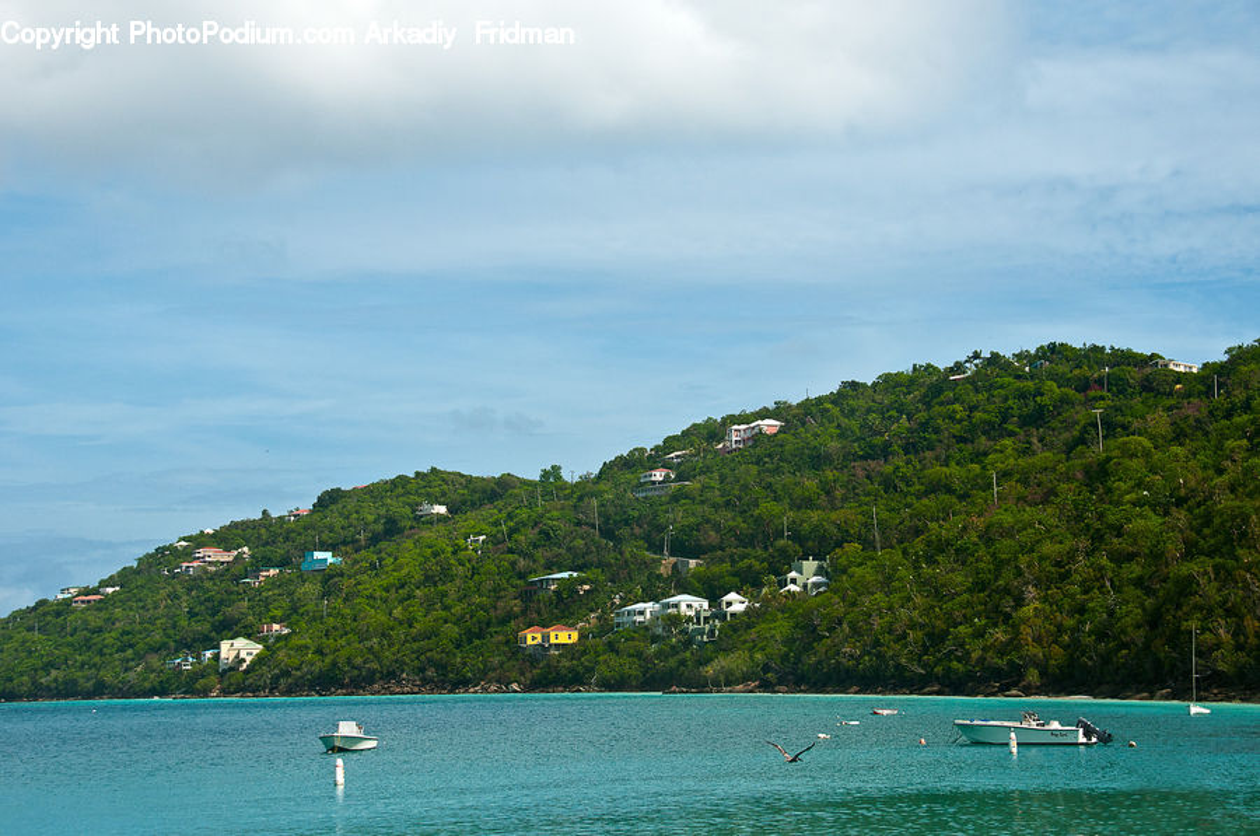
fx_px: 2306
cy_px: 418
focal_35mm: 66
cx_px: 630
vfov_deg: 20.5
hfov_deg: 30.6
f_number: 7.1
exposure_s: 1/1000
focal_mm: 44
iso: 200
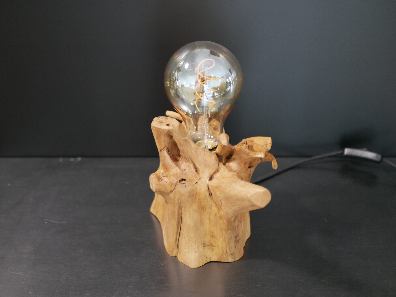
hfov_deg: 38.2
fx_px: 572
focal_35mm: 50
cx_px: 198
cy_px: 148
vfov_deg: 29.1
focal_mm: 25
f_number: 1.7
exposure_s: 1/60
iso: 2000
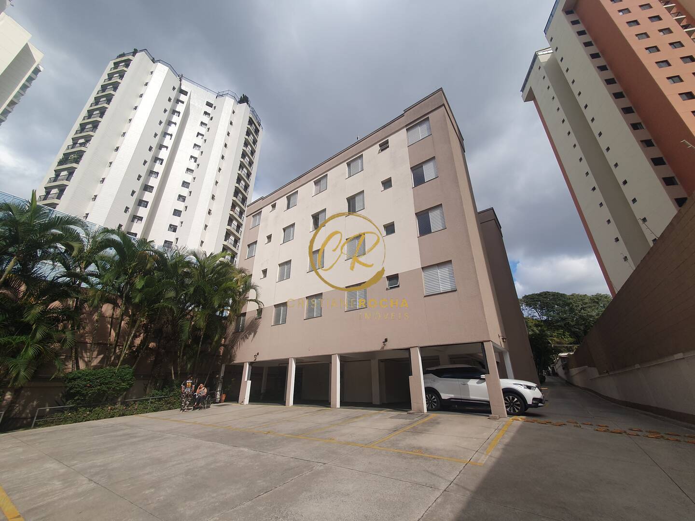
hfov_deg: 106.2
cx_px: 348
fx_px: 261
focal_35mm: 13
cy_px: 260
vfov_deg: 89.9
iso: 50
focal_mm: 1.8
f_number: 2.2
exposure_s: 1/1084
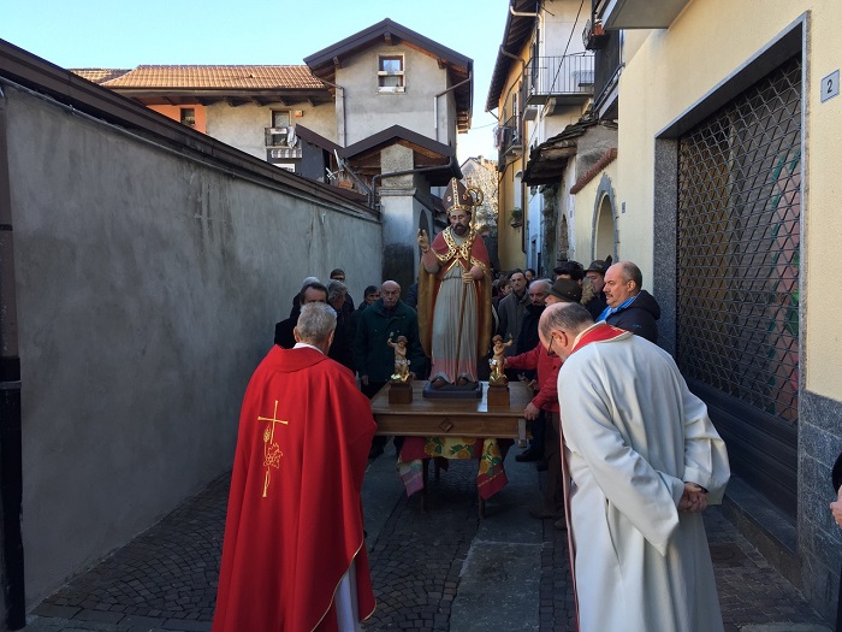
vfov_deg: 48.2
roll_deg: +0.6
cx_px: 421
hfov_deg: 61.7
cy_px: 316
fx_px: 705
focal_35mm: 29
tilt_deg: -0.4
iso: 32
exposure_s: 1/104
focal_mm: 4.15
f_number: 2.2
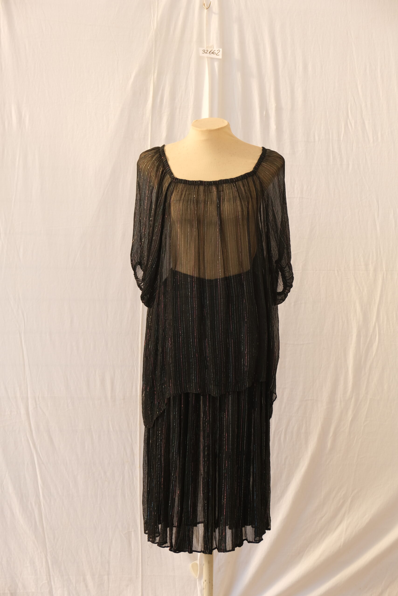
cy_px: 298
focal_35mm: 83
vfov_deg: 24.5
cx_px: 199
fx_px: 1376
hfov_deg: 16.5
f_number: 5
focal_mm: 55
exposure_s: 1/200
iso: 320
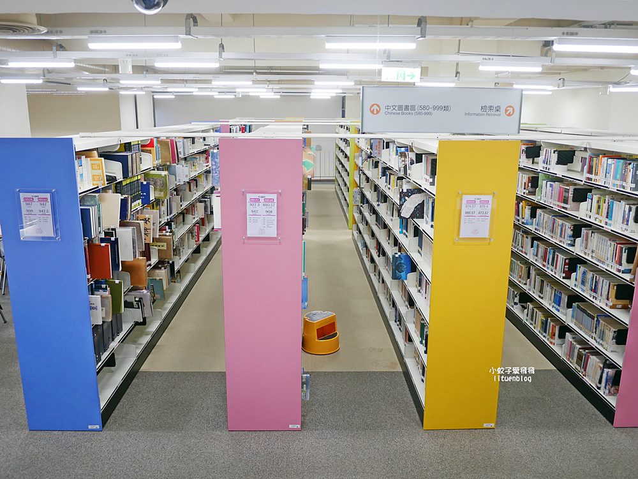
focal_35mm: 28
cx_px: 319
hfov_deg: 63.4
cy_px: 240
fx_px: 516
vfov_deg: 49.8
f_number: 2.5
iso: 400
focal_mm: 14
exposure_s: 1/60
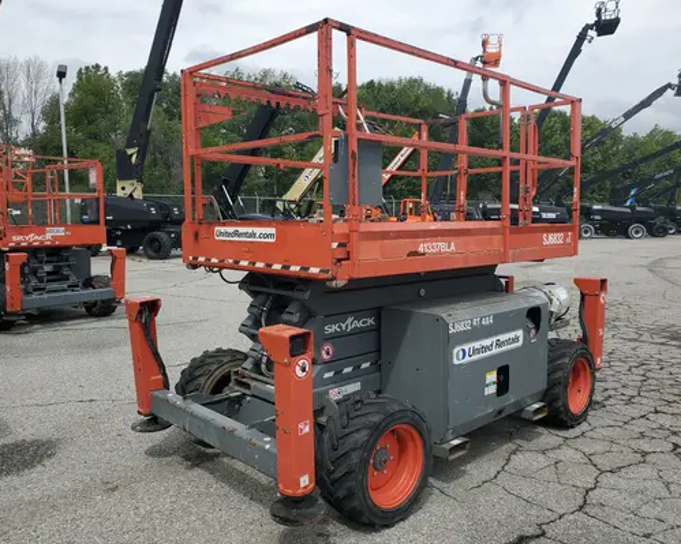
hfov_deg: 62.2
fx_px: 564
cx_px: 344
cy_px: 271
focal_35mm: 28
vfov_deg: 51.5
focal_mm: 4.3
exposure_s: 1/2083
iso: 50
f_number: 2.4
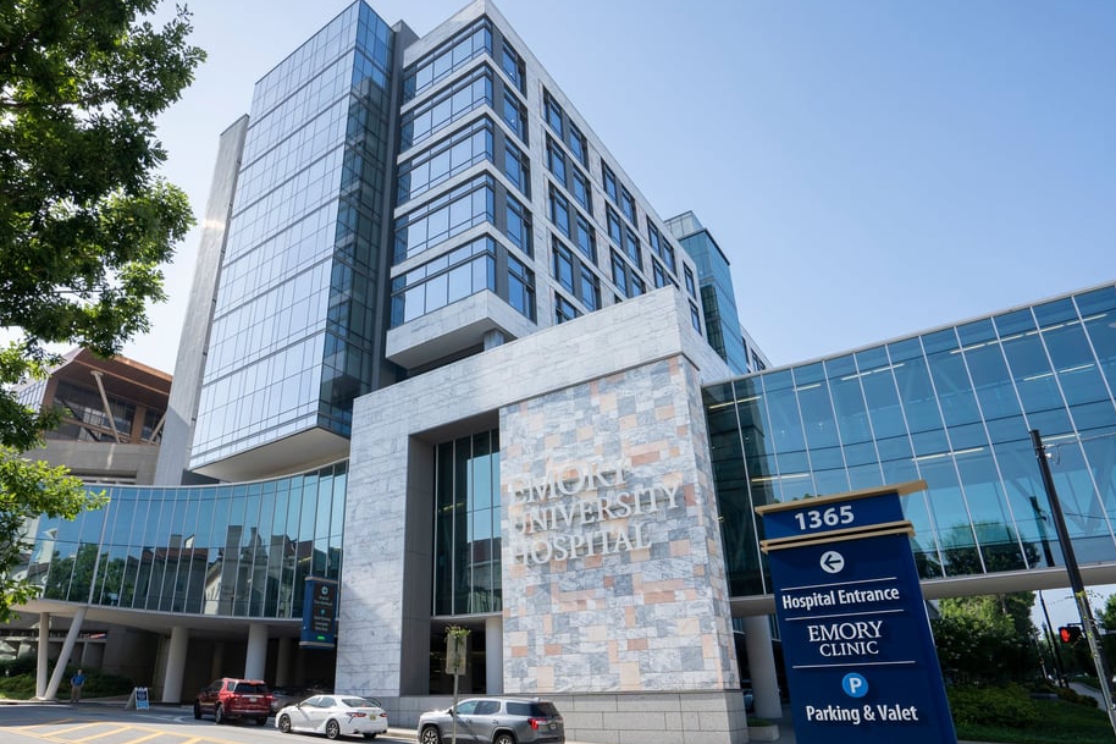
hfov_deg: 80.7
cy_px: 423
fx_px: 651
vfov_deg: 59.2
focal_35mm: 21
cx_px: 479
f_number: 8
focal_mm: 16
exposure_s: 1/320
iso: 250
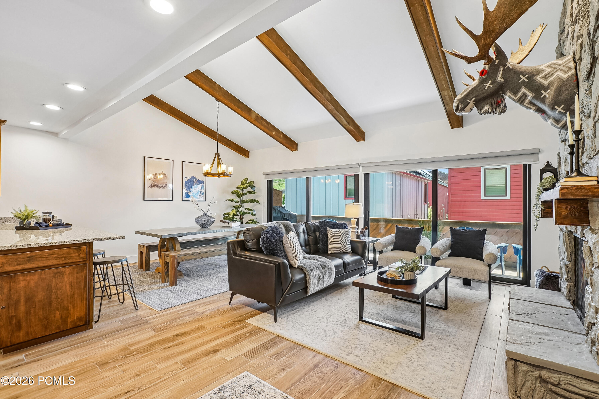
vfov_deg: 73.7
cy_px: 200
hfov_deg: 96.7
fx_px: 266
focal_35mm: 16
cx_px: 300
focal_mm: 16
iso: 400
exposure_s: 1/25
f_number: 8
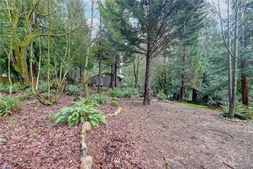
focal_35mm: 15
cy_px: 84
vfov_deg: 77.3
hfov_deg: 100.4
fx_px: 105
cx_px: 126
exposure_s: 1/8
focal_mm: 10
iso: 800
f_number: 11
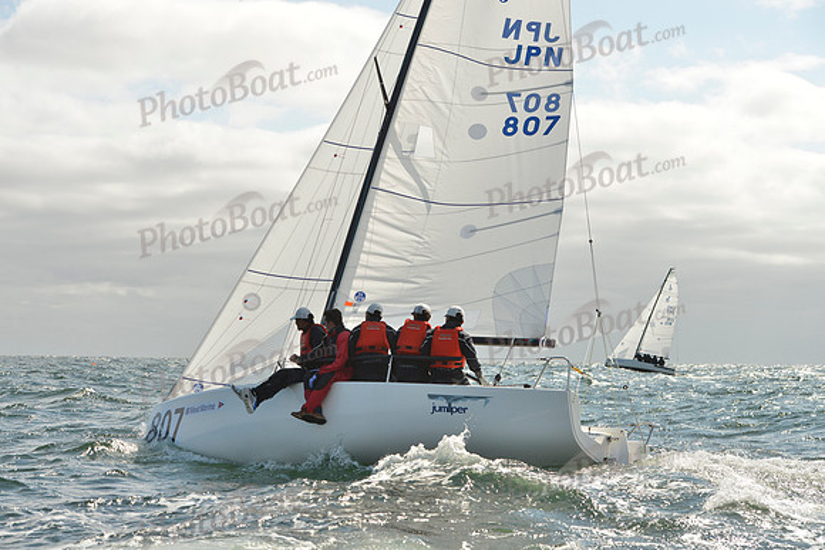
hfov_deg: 28.8
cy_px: 275
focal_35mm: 70
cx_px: 412
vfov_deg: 19.5
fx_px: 1604
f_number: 7.1
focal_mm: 70
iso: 400
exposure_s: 1/1600
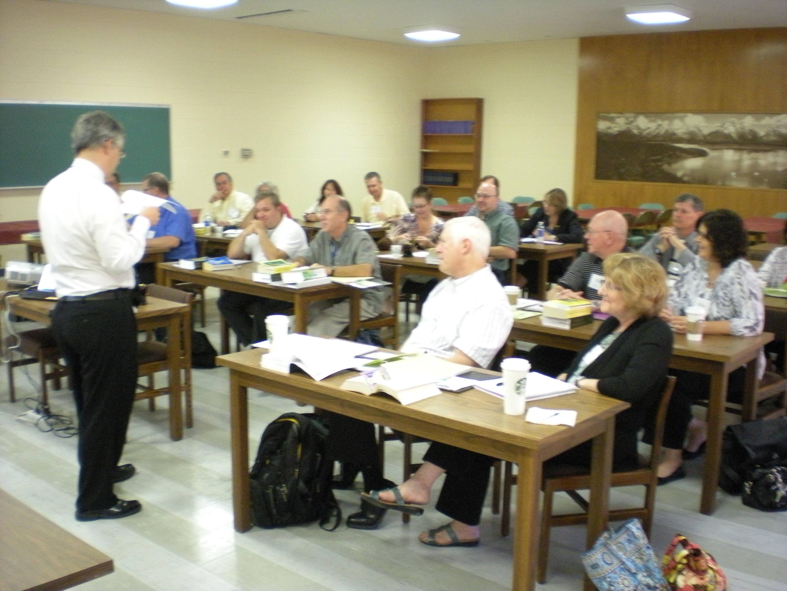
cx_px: 394
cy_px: 296
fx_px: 864
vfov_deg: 37.7
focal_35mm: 38
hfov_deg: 49.0
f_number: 3.1
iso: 400
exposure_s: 1/15
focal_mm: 6.3
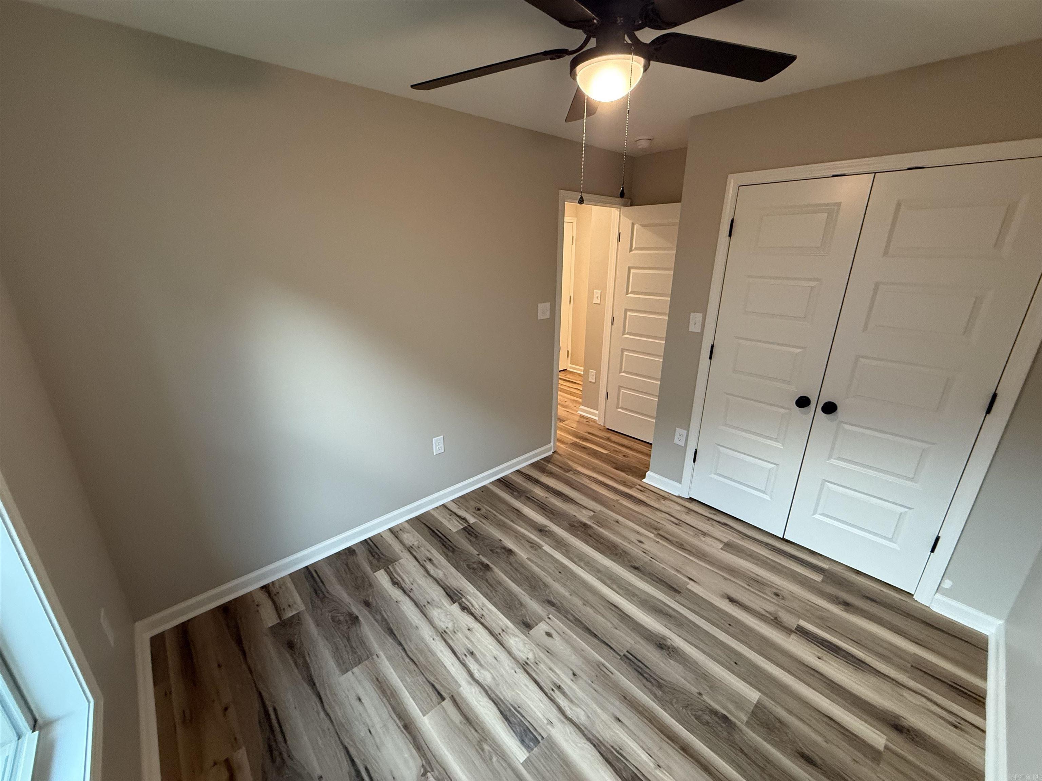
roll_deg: +0.0
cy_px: 390
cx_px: 521
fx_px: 421
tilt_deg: -18.1
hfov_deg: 102.1
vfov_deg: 85.7
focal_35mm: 14
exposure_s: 1/60
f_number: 2.2
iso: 320
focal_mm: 2.22
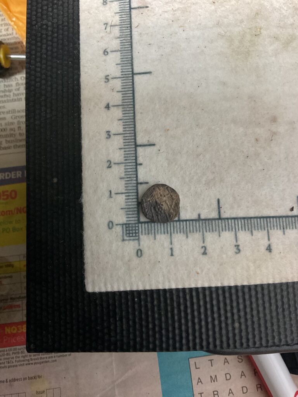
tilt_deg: -75.8
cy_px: 198
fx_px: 333
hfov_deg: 48.2
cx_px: 149
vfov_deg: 61.7
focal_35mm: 29
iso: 250
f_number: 1.8
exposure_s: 1/25
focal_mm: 3
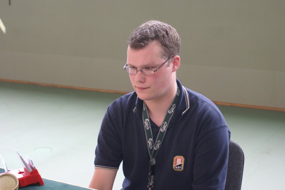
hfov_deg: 29.8
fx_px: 535
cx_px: 142
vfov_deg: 20.2
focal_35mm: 68
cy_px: 95
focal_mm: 45
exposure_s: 1/50
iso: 500
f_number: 5.6
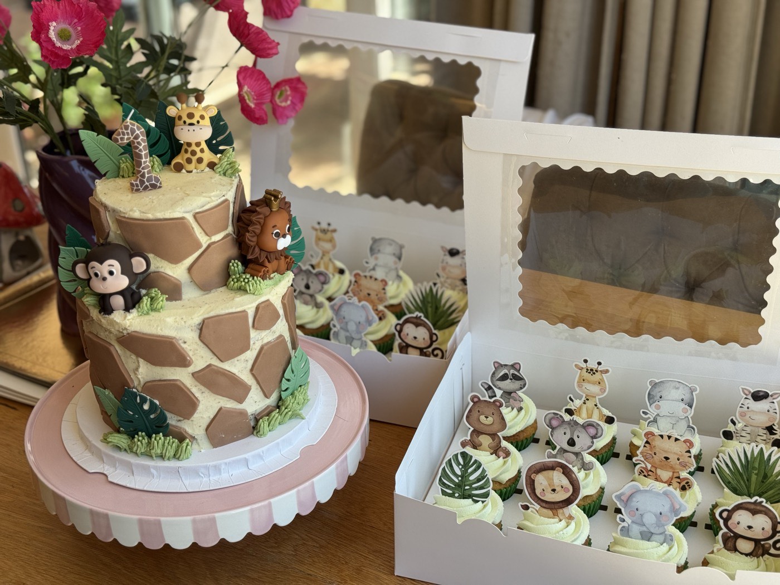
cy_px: 292
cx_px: 390
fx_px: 1082
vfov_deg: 30.3
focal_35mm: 48
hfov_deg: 39.7
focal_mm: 6.76
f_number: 1.78
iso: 64
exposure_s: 1/439
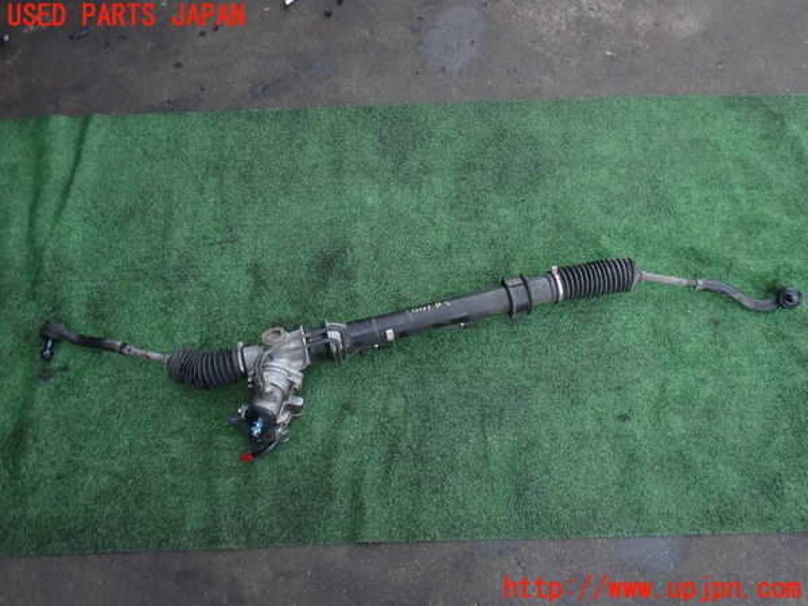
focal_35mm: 30
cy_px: 303
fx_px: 700
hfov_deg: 60.0
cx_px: 404
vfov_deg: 46.8
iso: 100
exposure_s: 1/30
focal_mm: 5.4
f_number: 6.3
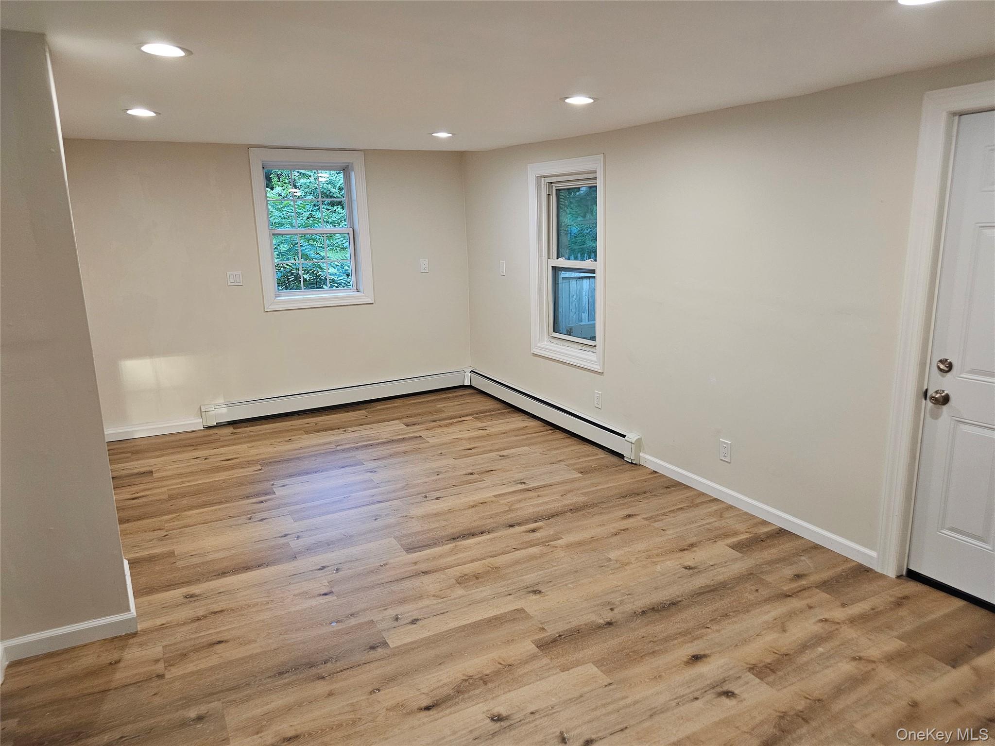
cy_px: 373
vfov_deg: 58.9
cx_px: 498
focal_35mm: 23
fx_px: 661
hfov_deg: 73.9
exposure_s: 1/120
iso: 400
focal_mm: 6.3
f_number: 1.7
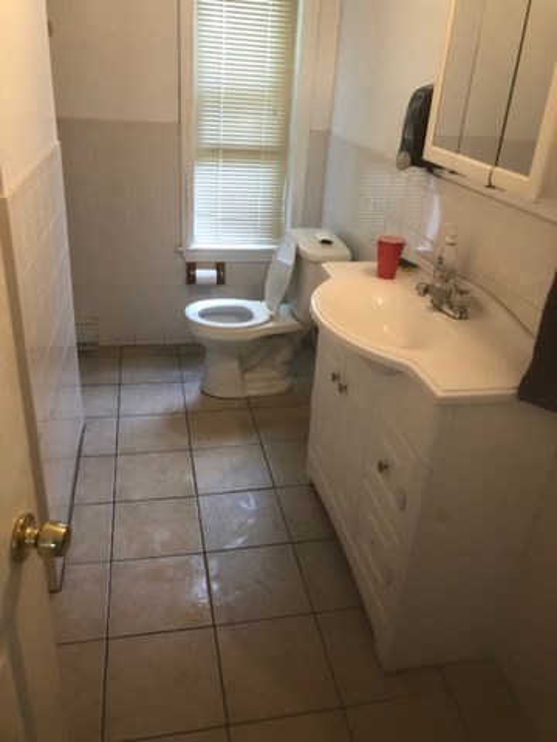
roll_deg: -1.2
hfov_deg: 49.7
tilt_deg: -23.6
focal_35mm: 28
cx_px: 278
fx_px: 601
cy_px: 371
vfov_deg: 63.4
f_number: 1.8
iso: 40
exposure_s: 1/20
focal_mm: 3.99
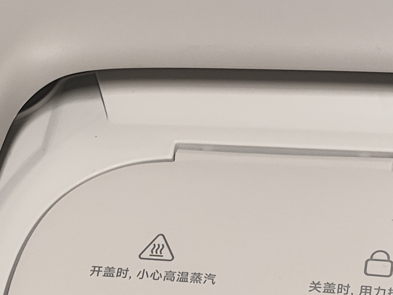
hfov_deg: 14.9
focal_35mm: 132
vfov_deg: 11.2
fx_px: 1499
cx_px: 117
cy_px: 173
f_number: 1.8
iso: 202
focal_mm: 4.68
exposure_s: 1/50
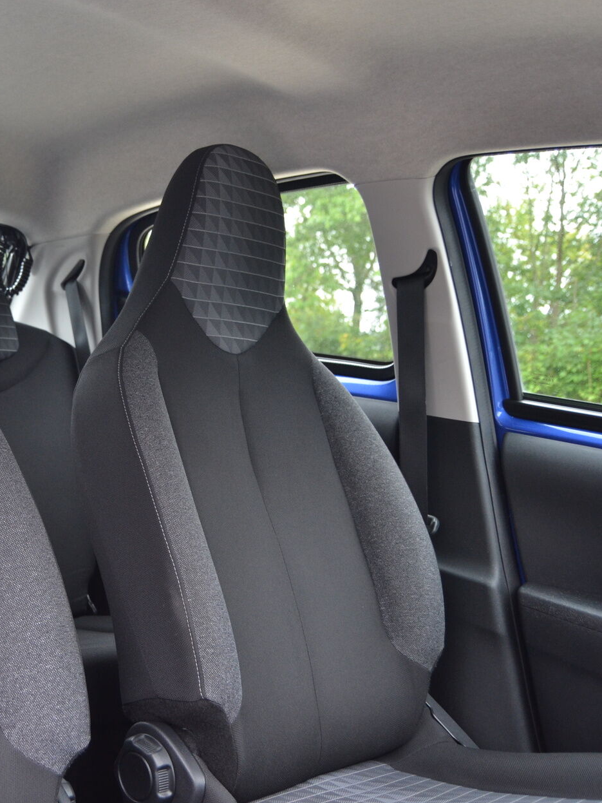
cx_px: 56
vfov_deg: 46.8
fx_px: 927
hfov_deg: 33.9
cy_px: 394
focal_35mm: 40
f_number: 4
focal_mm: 18
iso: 400
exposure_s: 1/60
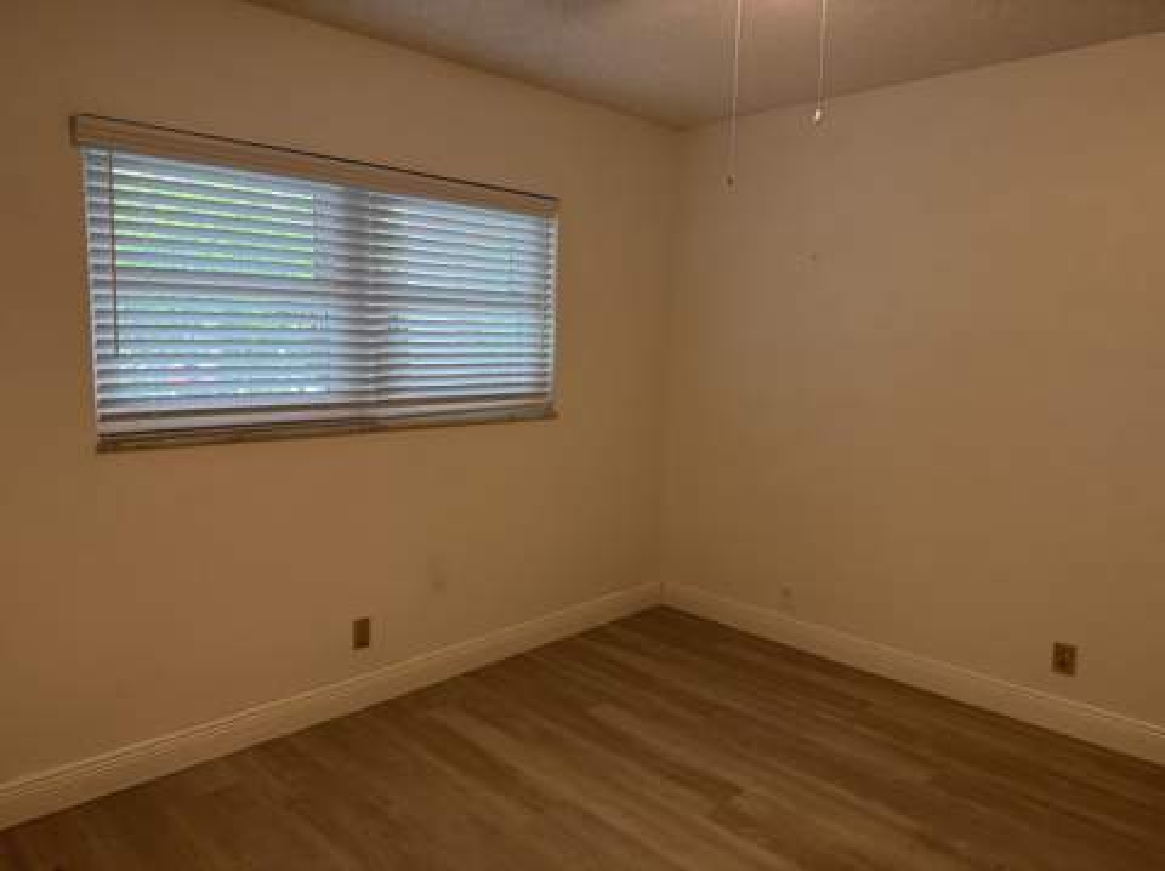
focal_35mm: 24
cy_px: 436
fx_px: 807
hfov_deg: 71.7
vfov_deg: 56.7
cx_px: 582
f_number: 1.78
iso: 250
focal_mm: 6.76
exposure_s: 1/60
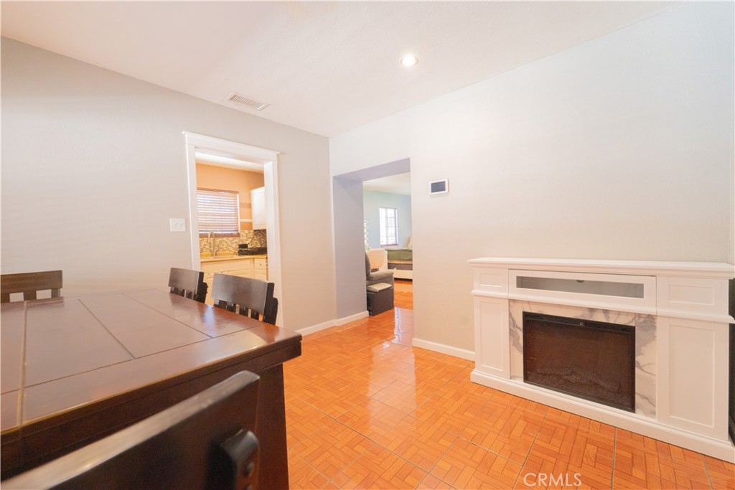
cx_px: 368
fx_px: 286
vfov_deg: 81.2
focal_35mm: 14
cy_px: 245
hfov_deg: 104.2
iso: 2500
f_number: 7.1
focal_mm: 14
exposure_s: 1/30
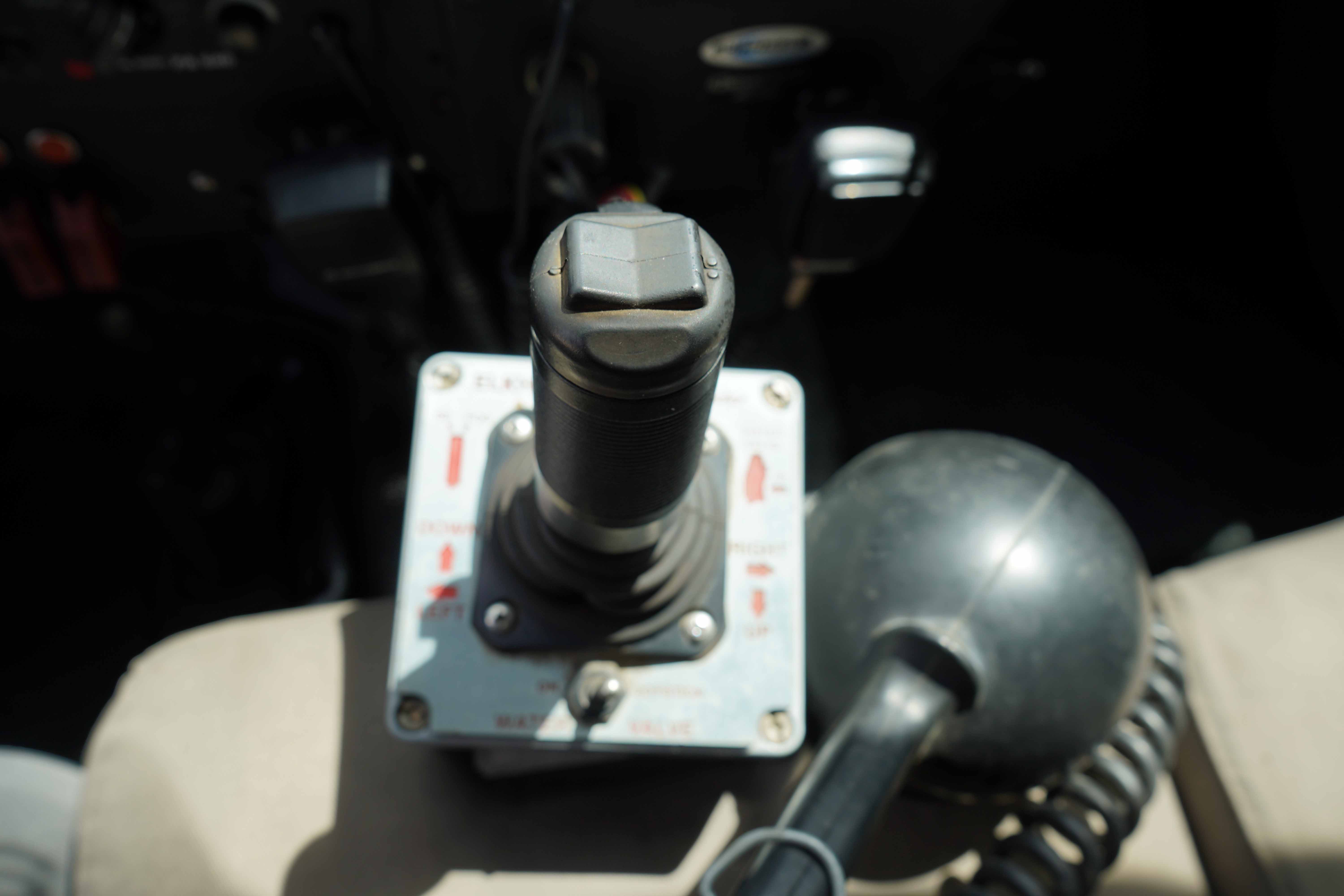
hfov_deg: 65.5
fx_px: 1045
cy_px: 448
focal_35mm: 28
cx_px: 672
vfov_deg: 46.4
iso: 100
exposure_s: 1/125
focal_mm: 28
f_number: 8
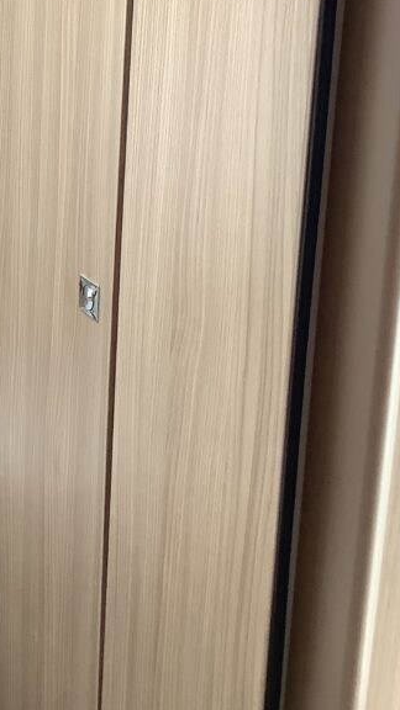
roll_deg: -1.1
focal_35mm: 60
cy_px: 139
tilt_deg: -15.9
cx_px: -14
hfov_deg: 19.4
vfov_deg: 33.8
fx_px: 1131
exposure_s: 1/60
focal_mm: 3.3
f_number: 2.4
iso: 160
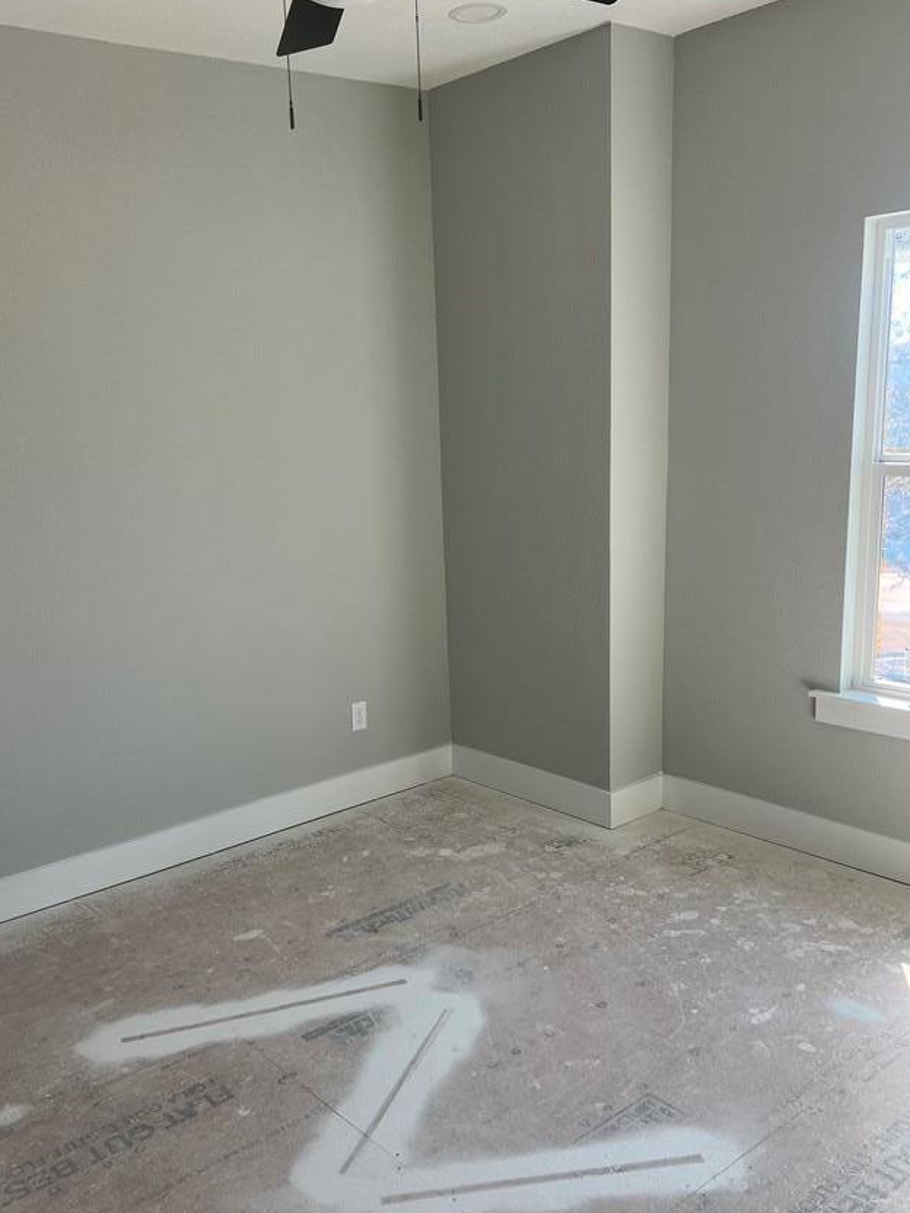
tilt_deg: -13.7
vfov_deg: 56.7
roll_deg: +4.0
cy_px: 662
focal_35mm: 32
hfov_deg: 44.1
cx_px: 392
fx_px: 1122
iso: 50
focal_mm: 5.7
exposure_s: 1/346
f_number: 1.5
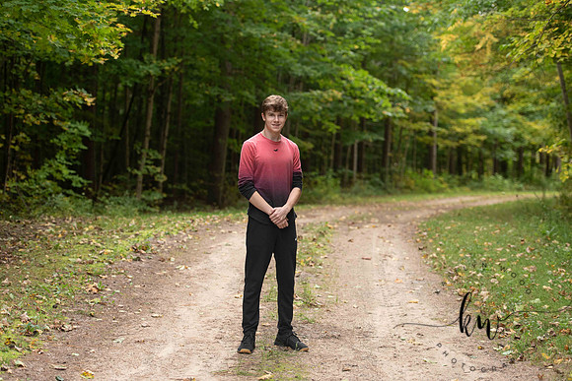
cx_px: 286
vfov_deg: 16.7
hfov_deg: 24.8
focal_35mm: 82
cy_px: 190
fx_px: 1303
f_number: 2.8
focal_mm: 82
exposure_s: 1/320
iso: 500
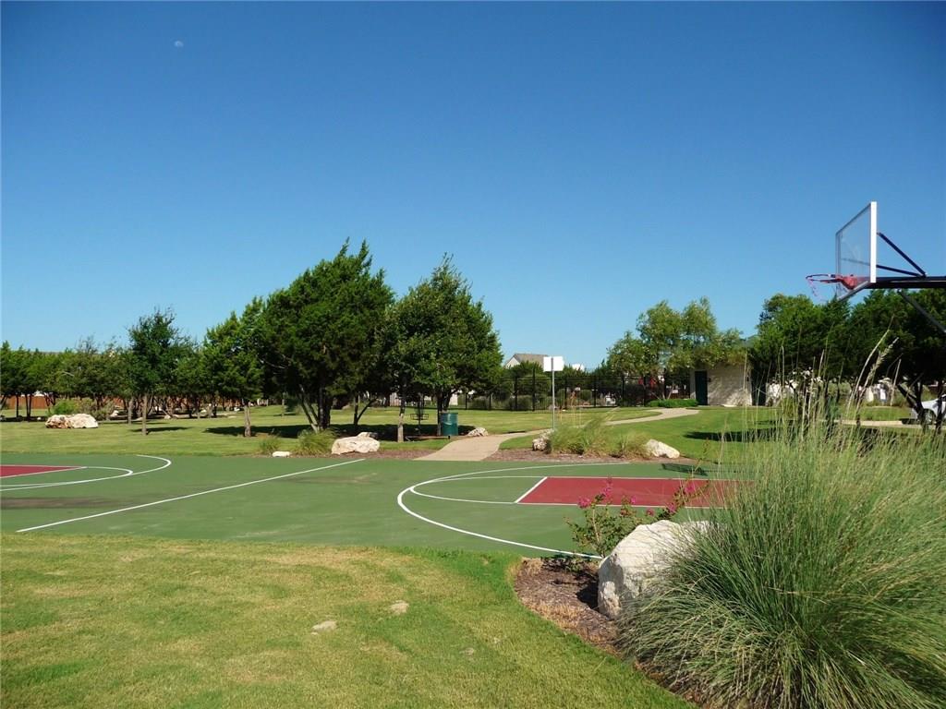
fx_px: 765
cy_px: 354
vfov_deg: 49.7
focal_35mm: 28
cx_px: 473
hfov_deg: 63.4
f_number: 3.3
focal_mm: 4.7
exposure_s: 1/1300
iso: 100
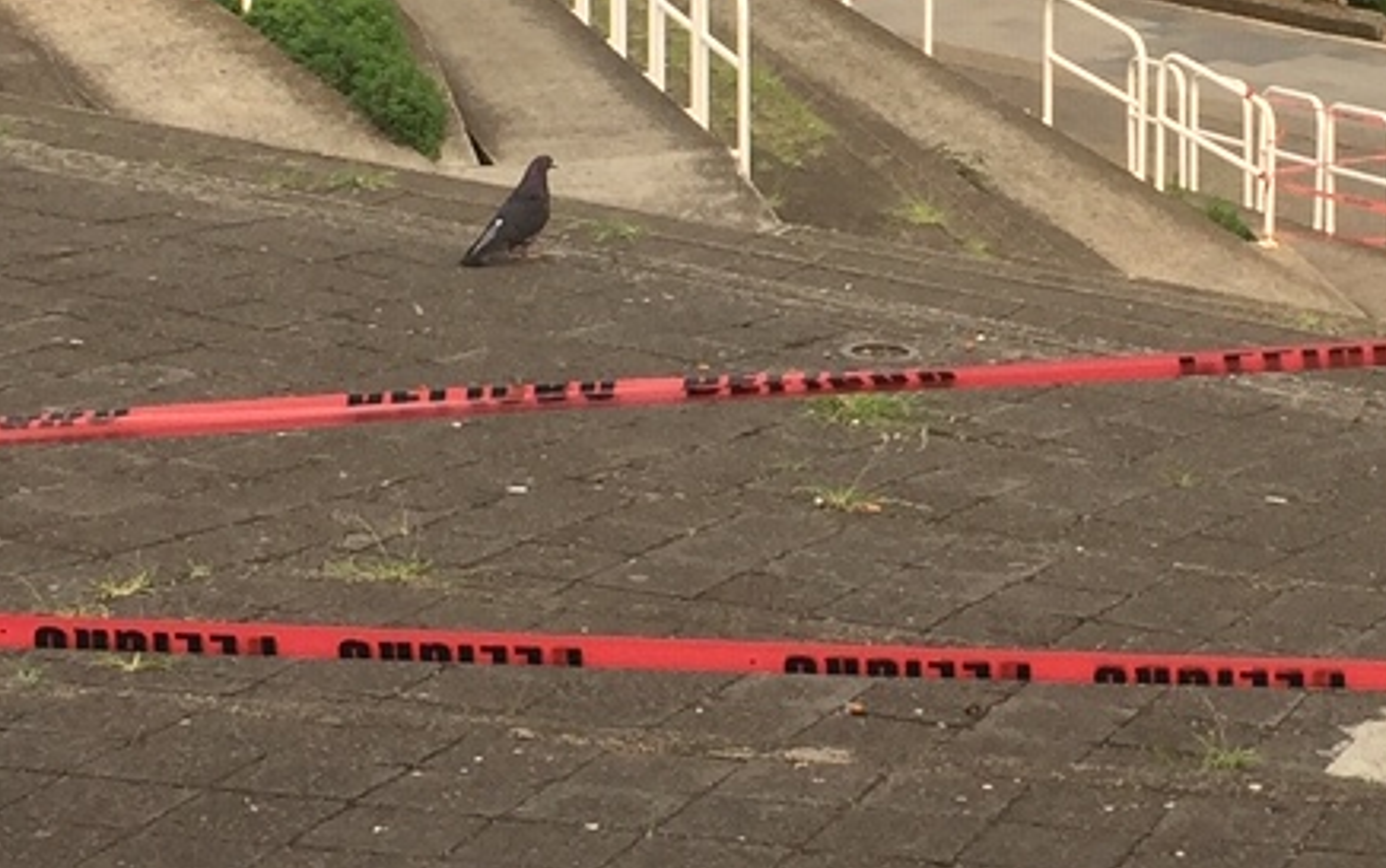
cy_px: -35
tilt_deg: -12.7
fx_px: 4346
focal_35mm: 115
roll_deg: -1.0
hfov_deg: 17.9
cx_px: 1129
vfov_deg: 11.3
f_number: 2.2
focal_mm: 4.15
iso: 32
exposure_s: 1/465
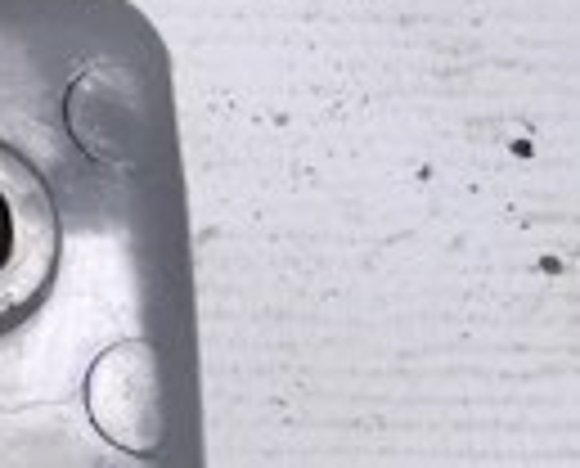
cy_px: -22
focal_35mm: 111
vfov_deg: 13.7
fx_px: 1911
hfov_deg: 12.9
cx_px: -836
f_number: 3.1
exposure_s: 1/30
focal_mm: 4
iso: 400
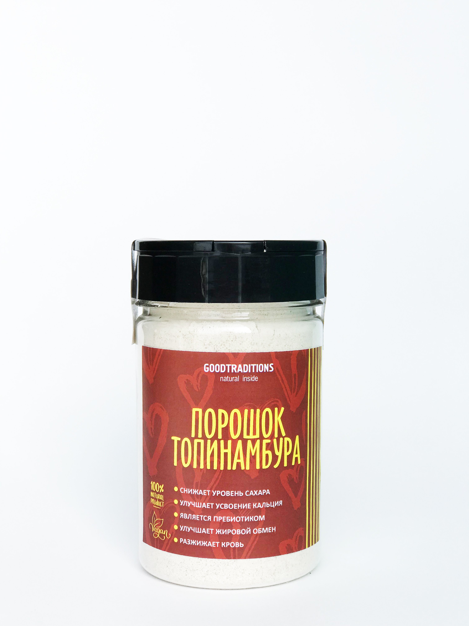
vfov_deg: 33.8
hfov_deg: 25.7
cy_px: 313
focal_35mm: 57
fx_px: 1030
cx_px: 234
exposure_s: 1/618
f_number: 2.8
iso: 20
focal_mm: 6.6
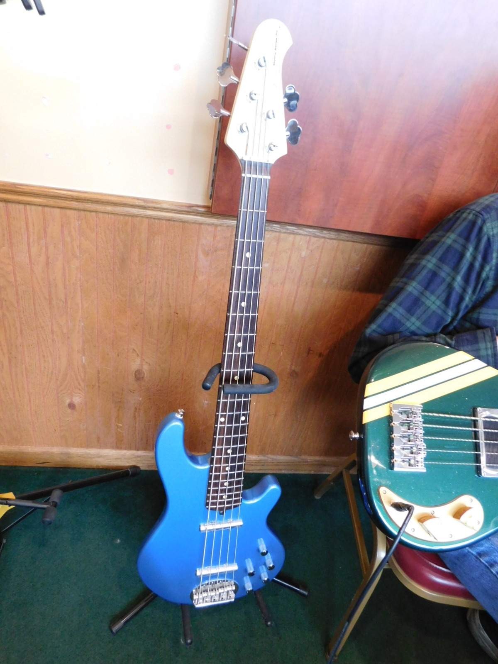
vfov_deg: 73.9
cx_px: 249
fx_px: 441
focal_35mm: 23
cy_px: 332
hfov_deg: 58.9
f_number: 3
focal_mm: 4
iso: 400
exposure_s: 1/20
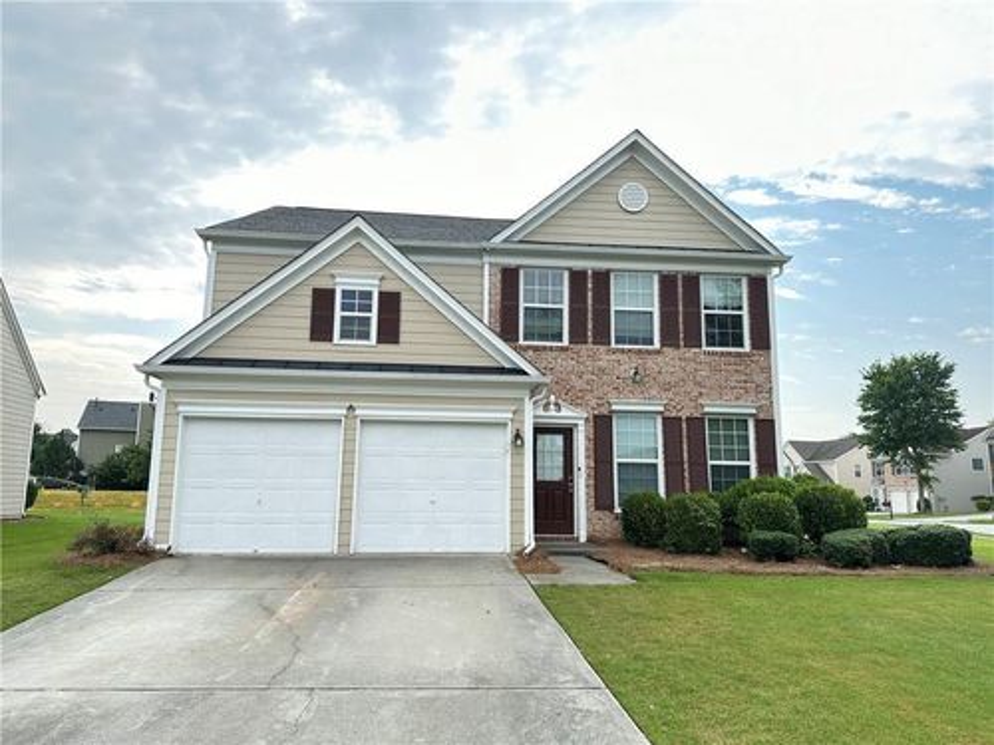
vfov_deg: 56.8
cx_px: 497
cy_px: 372
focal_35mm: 24
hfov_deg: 71.6
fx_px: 689
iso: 80
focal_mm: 6.86
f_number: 1.78
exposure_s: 1/971
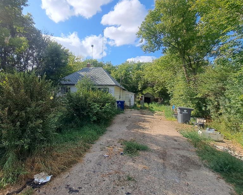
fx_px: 122
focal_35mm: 17
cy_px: 89
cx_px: 81
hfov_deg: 86.5
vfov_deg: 76.8
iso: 50
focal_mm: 1.74
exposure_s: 1/1139
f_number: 2.2
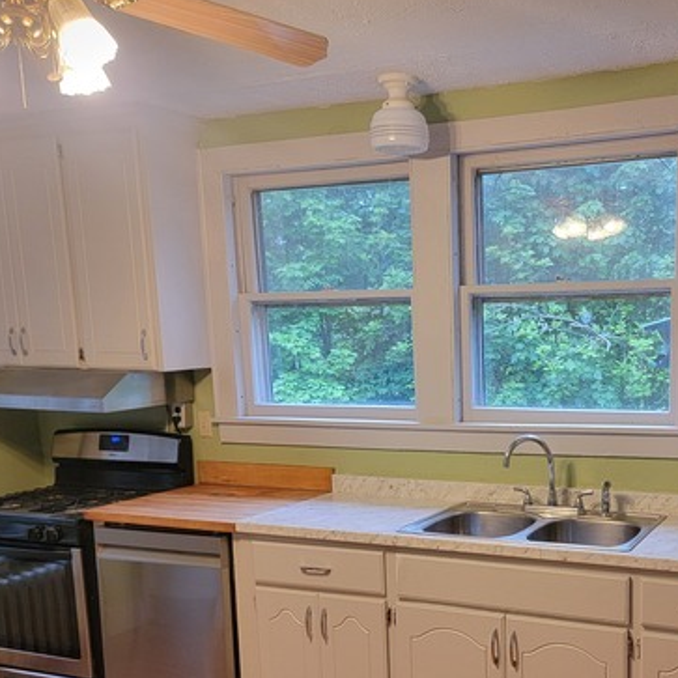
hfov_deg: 41.4
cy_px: 458
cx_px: 520
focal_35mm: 39
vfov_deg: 42.2
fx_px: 864
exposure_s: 1/120
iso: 250
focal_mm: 6.7
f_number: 1.8
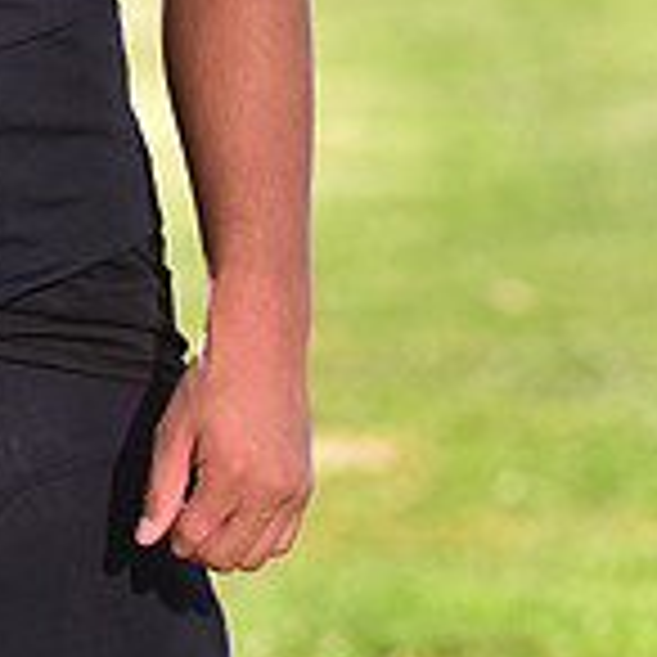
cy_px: -508
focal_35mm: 542
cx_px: -101
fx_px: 11638
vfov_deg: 3.2
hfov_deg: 3.2
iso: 100
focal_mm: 160
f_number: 5
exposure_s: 1/250
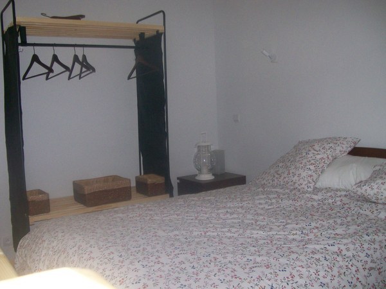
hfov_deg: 51.4
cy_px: 144
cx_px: 193
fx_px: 401
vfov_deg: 39.7
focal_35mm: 36
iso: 140
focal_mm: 6
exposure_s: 1/64
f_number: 2.7
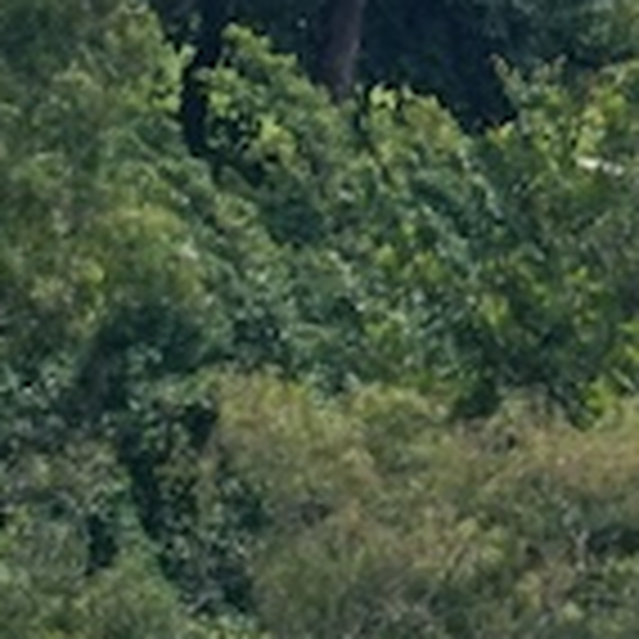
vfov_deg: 1.2
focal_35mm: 1433
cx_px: 504
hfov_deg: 1.2
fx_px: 29928
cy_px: -547
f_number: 5.6
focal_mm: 300
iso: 320
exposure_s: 1/2000
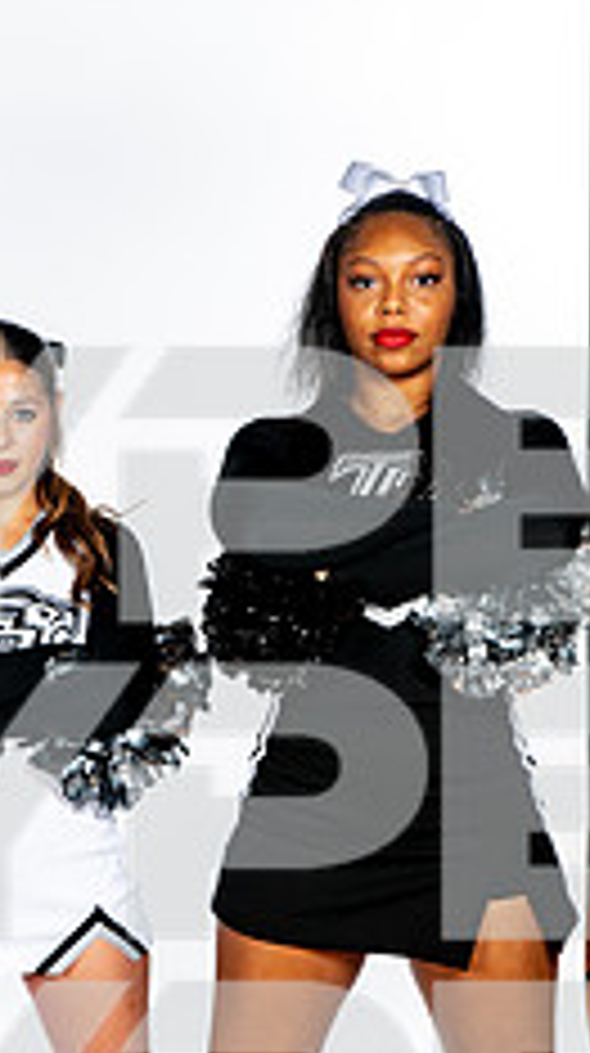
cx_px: 77
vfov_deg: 19.2
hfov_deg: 10.8
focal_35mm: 111
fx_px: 3098
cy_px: 806
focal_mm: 55
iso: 250
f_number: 7.1
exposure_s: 1/320
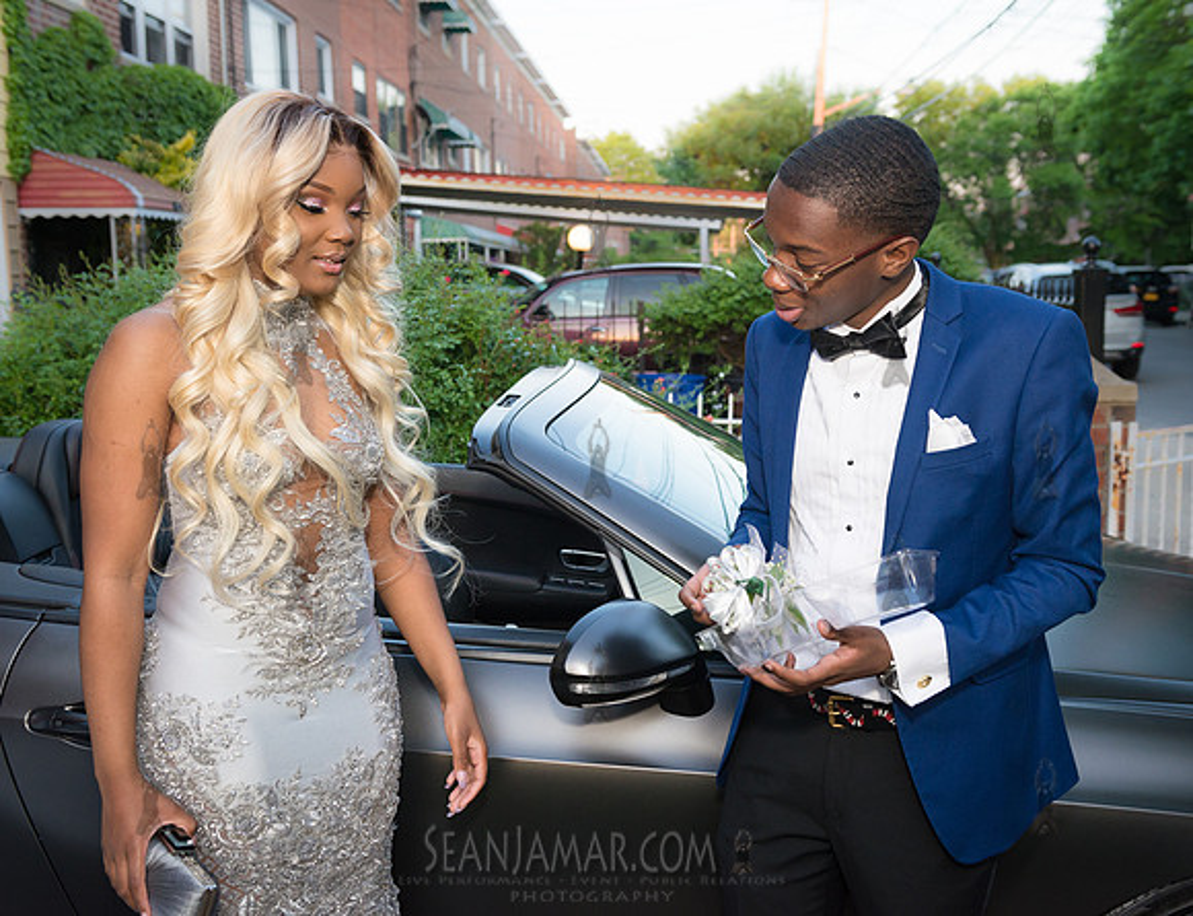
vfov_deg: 38.9
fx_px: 1297
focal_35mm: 37
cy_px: 458
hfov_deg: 49.4
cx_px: 620
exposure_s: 1/320
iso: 1000
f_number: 4.5
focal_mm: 34
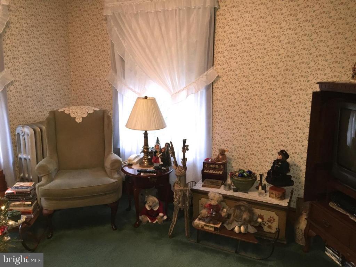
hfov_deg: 61.7
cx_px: 178
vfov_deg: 48.2
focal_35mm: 29
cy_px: 134
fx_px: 298
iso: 160
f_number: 2.2
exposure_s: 1/30
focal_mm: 4.15
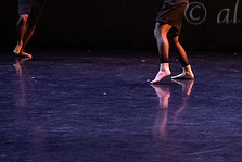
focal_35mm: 152
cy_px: -33
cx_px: 436
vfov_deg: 8.9
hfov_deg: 12.3
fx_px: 1022
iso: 4000
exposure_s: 1/400
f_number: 4
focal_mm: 41
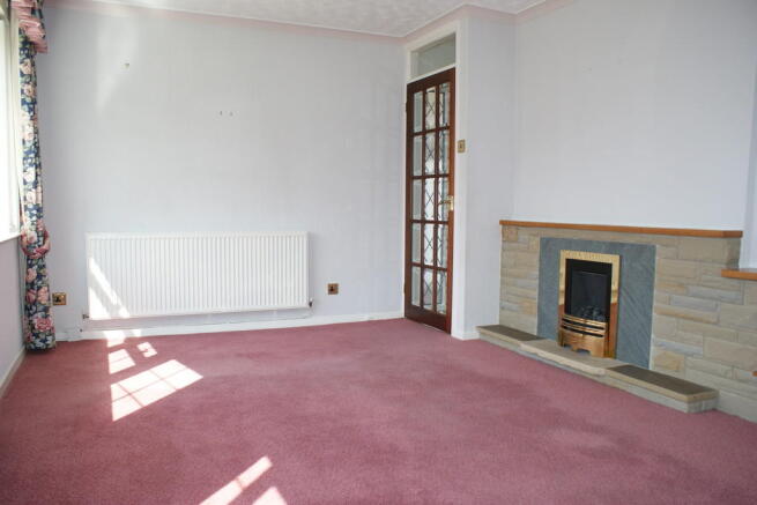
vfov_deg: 48.0
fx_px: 568
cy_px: 252
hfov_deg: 67.4
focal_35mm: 27
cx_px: 378
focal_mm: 18
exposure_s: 1/160
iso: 160
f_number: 4
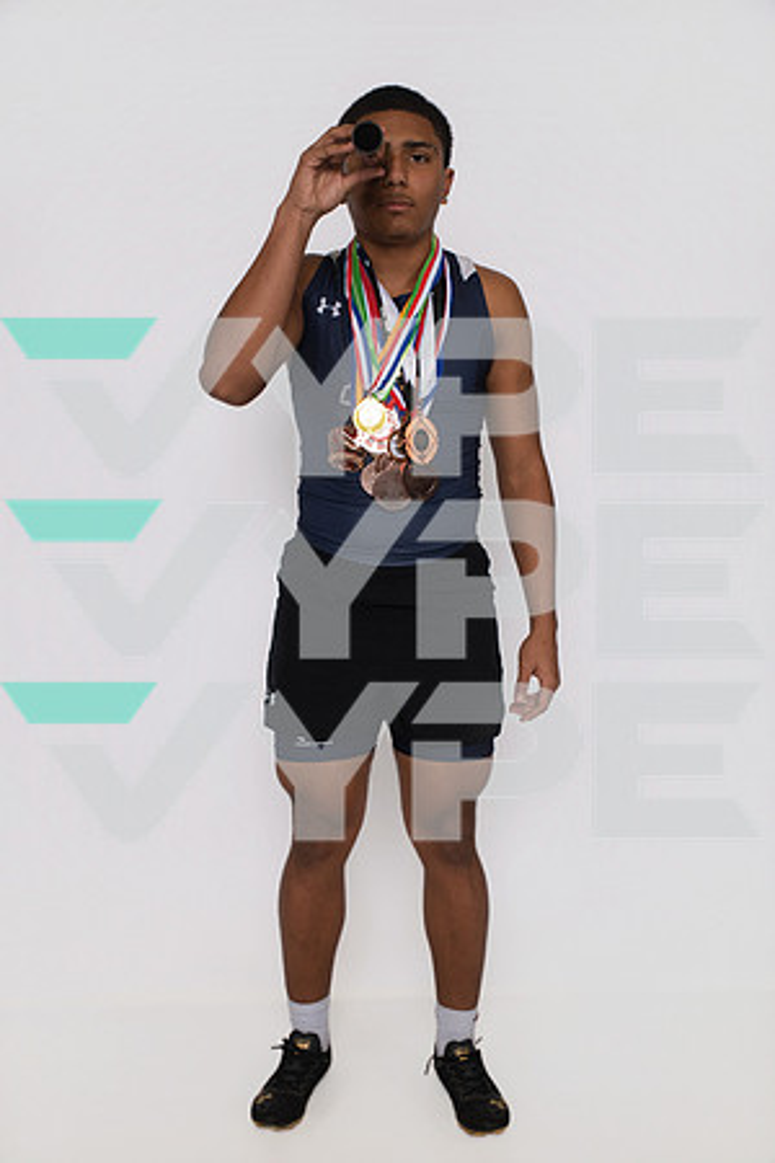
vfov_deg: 54.4
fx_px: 1130
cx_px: 388
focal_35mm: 35
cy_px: 582
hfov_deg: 37.9
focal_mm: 35
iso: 640
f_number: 8
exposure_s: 1/320
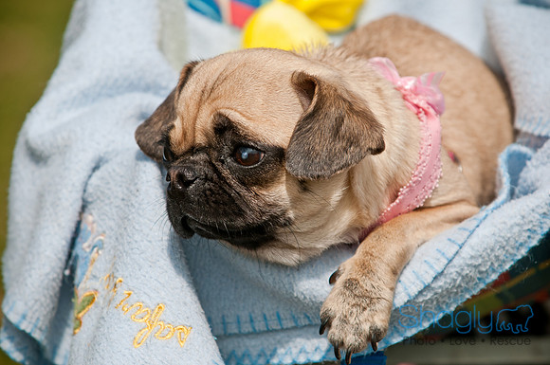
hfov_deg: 6.9
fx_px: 4577
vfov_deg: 4.6
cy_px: 182
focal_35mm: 300
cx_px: 275
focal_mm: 200
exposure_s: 1/1600
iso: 200
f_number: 5
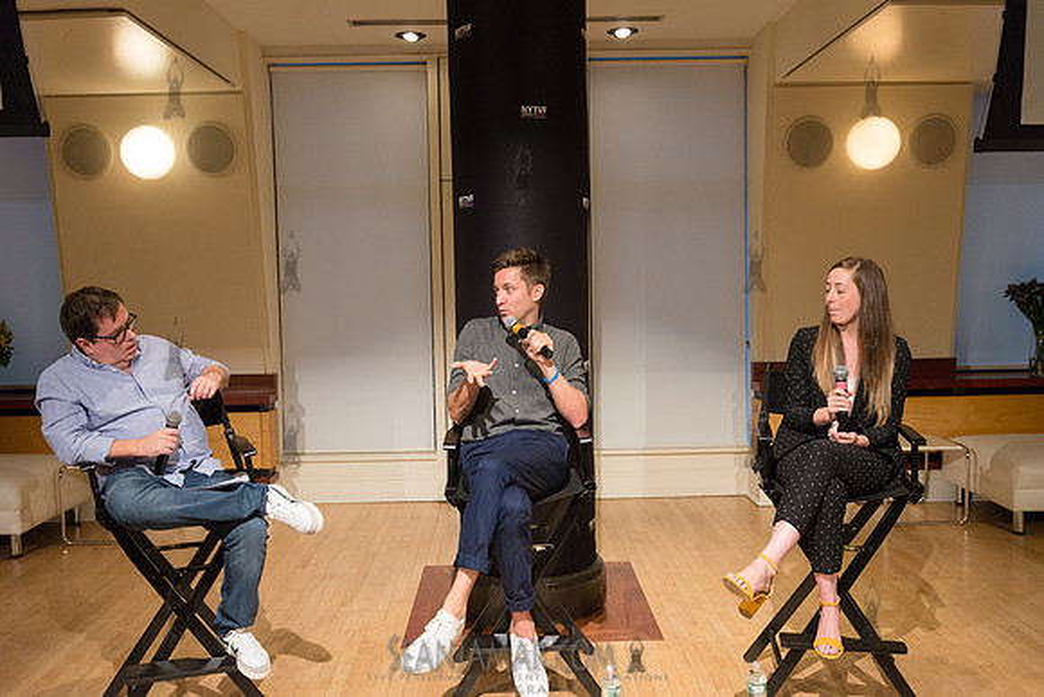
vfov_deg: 41.1
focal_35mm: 32
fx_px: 928
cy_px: 348
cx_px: 522
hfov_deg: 58.7
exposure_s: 1/320
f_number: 4
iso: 2500
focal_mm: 32
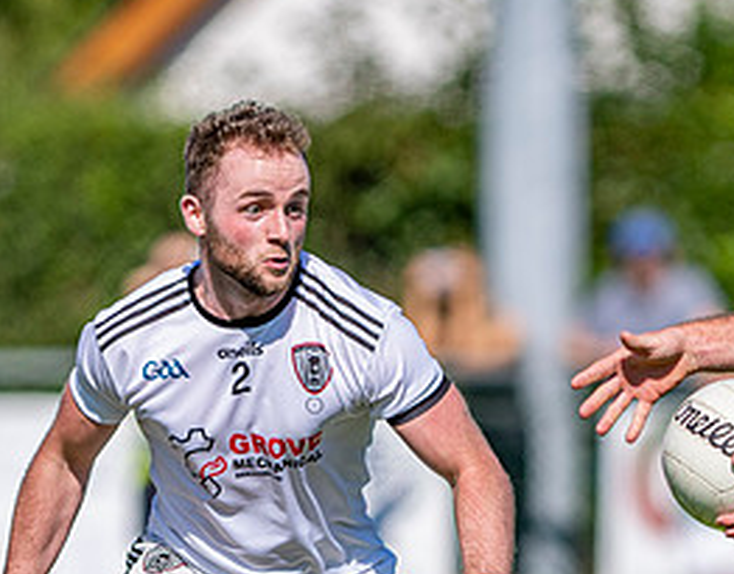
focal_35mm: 1203
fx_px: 25911
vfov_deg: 1.3
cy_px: 434
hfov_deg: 1.6
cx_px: 866
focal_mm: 300
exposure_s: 1/2000
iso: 100
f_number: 2.8
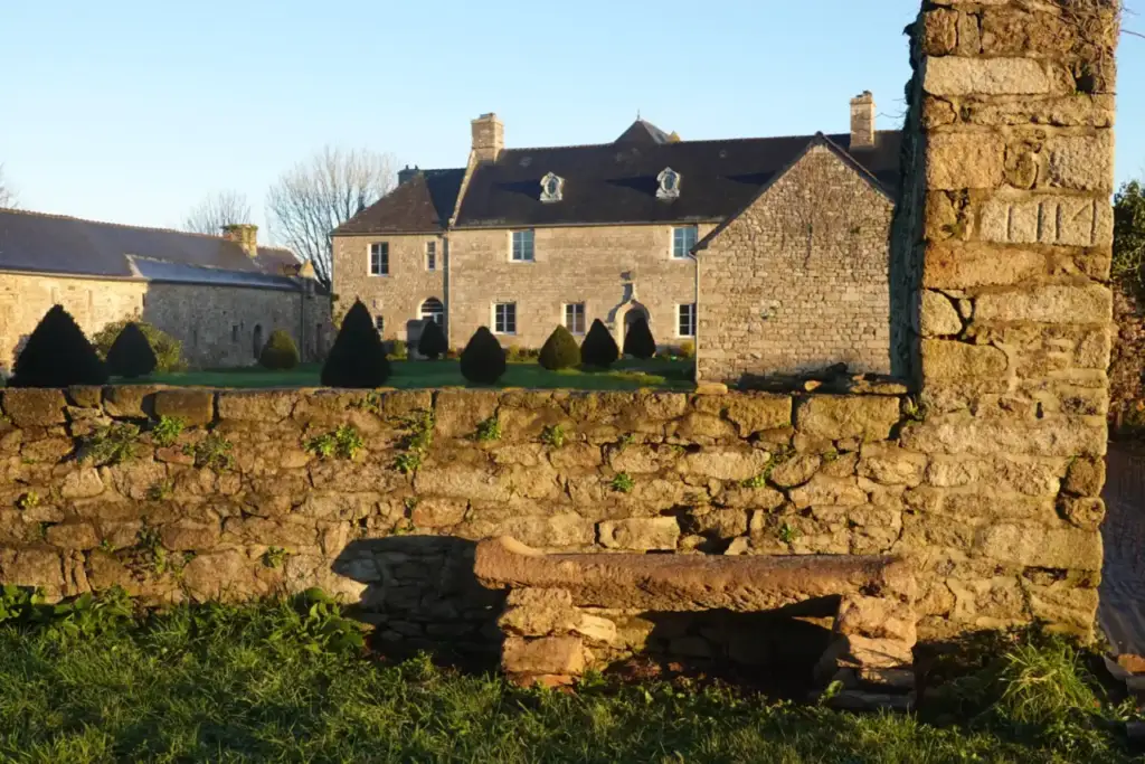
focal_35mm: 44
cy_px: 382
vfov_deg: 30.5
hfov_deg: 44.5
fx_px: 1400
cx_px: 572
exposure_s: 1/125
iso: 100
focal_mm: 16.21
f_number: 4.5
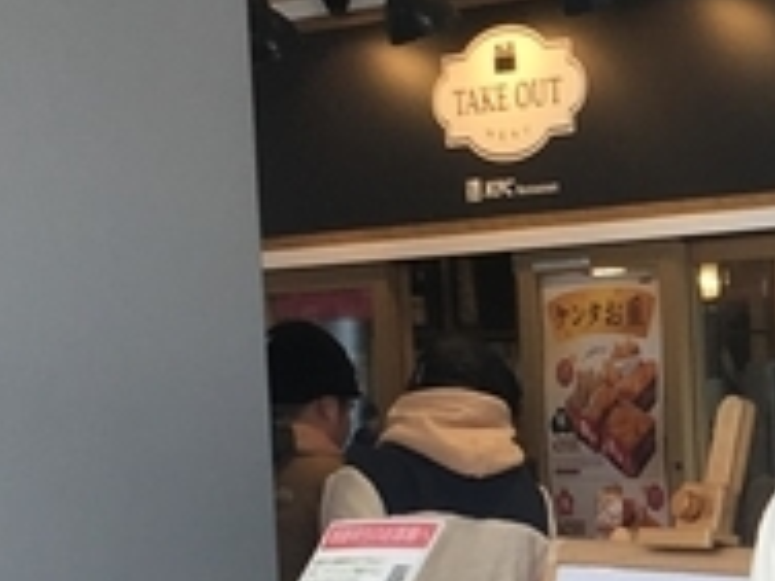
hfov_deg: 11.6
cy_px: 622
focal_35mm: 158
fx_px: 3537
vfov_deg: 9.3
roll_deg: +1.2
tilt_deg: -5.2
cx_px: 1356
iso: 25
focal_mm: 4.15
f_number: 2.2
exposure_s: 1/60
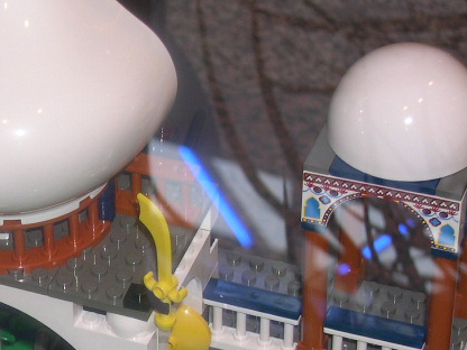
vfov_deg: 8.9
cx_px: -74
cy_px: 350
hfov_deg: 11.8
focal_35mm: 165
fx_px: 2226
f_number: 3.7
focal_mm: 14.2
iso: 100
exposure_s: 1/60
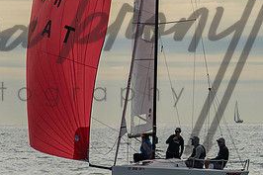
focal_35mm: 843
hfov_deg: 2.4
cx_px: 195
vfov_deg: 1.6
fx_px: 6155
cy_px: -60
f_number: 6.3
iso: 100
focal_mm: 200
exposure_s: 1/2500
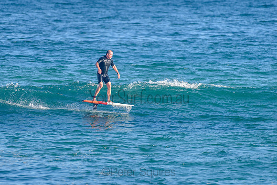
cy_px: 72
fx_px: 4719
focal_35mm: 613
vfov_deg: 2.2
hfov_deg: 3.4
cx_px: 107
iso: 640
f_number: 5.6
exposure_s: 1/2000
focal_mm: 500
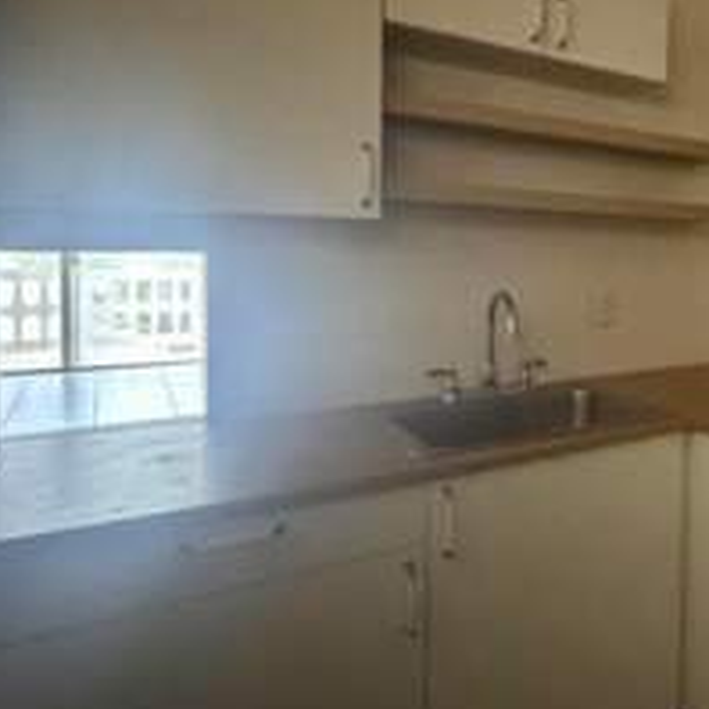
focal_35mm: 30
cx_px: 781
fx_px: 695
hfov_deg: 42.4
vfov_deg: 53.7
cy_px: 290
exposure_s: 1/30
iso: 1600
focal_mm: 2.22
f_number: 2.2
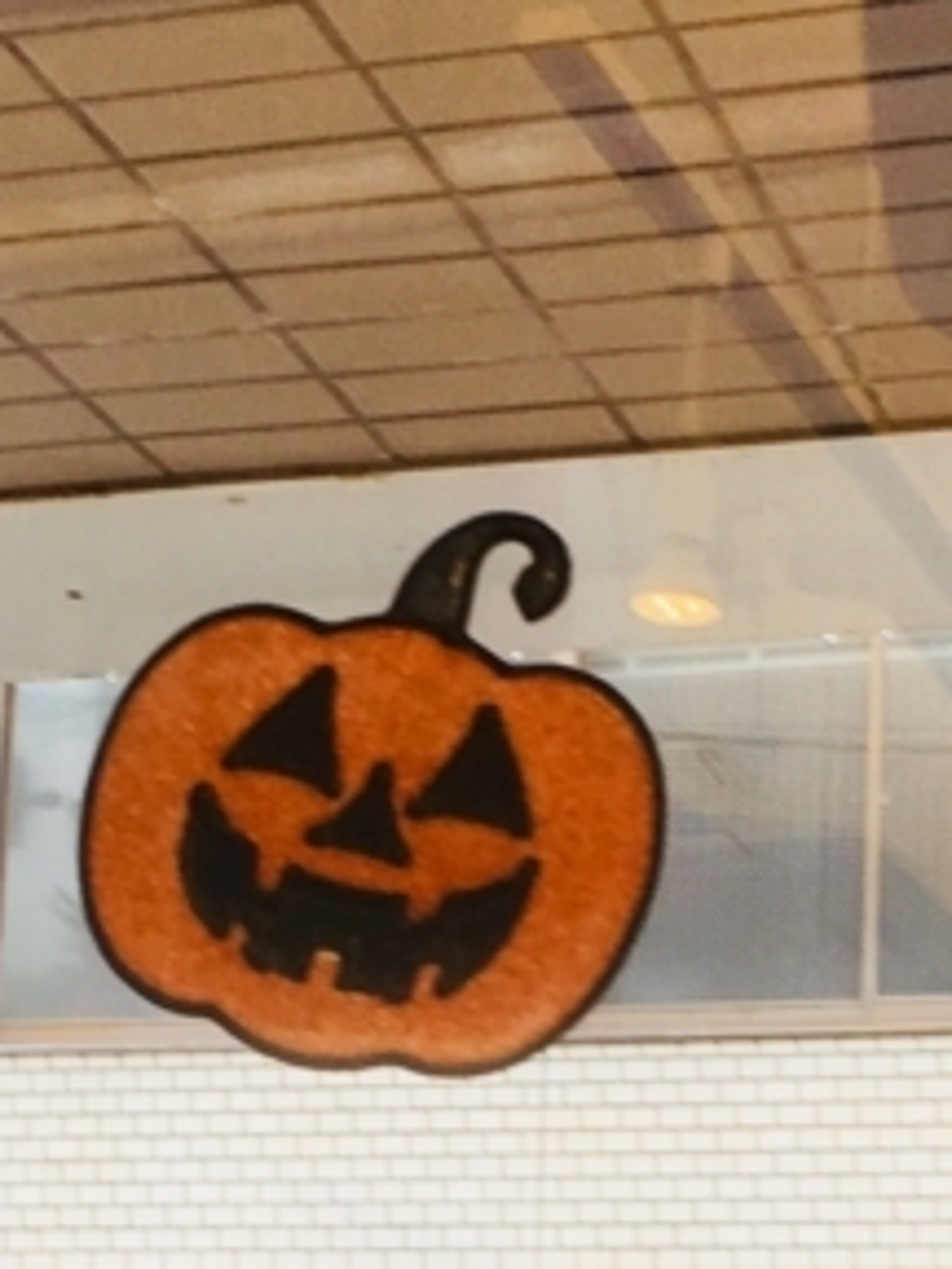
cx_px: 379
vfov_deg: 18.6
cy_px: 1221
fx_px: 3777
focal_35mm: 103
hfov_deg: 14.4
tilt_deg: +8.3
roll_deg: -1.5
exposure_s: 1/60
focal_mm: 4.15
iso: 25
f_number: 2.2
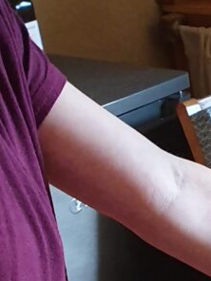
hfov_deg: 10.9
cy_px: 286
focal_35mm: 135
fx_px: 1097
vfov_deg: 14.4
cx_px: 168
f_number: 2.4
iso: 500
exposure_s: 1/50
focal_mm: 4.32
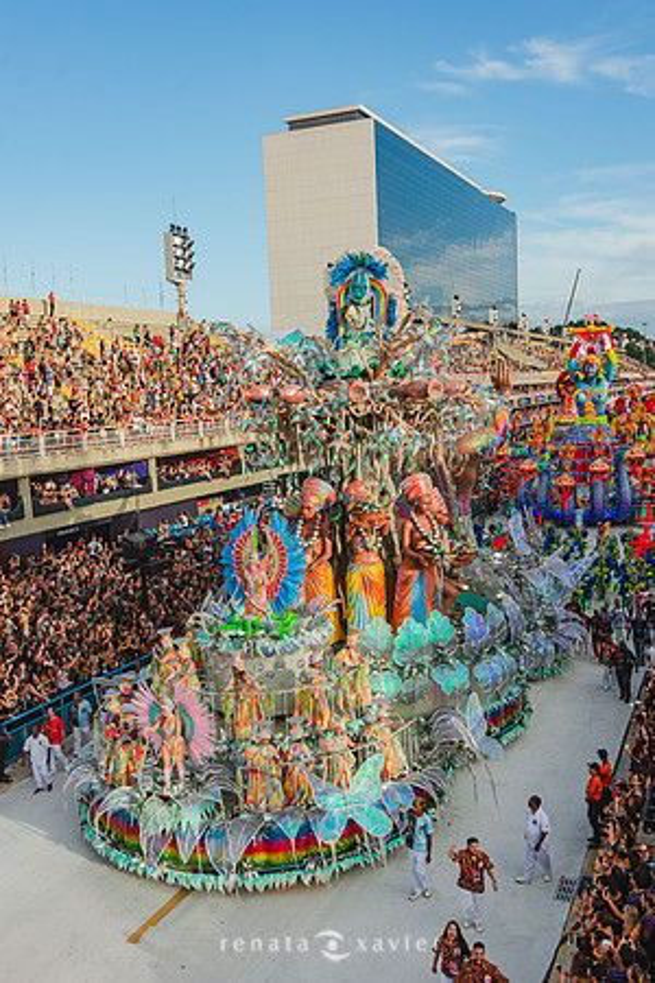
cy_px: 492
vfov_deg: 54.4
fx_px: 955
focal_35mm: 35
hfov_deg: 37.9
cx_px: 328
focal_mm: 35
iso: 200
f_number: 4
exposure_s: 1/800
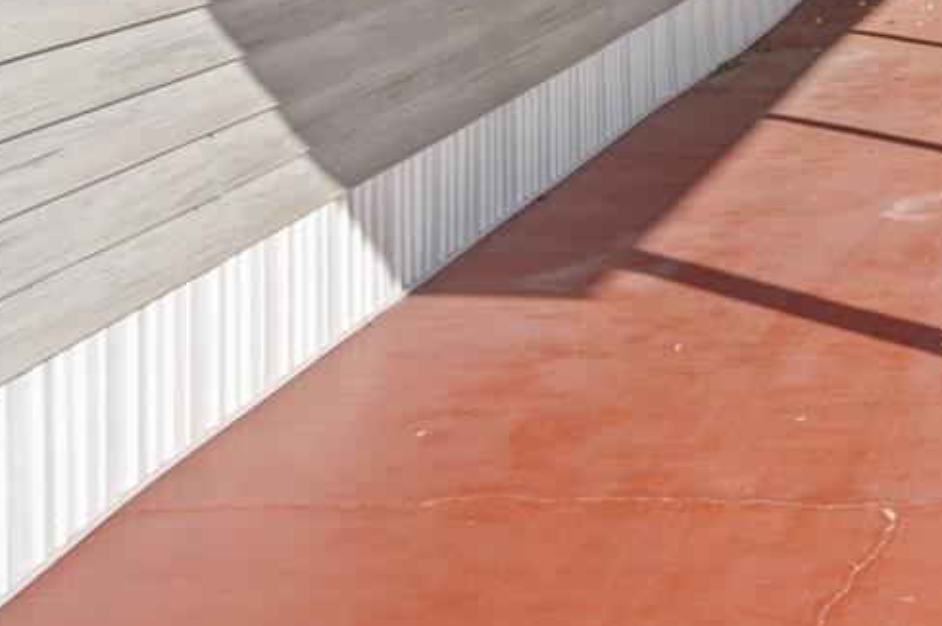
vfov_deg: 13.4
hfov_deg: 19.2
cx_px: 1248
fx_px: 2563
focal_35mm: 98
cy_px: -230
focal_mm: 30
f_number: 8
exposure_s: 1/15
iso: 320
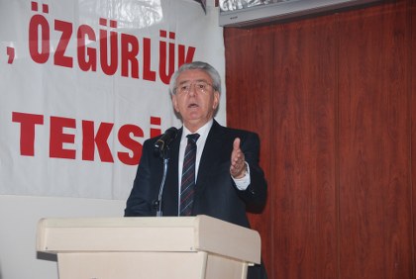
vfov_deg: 13.1
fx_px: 1216
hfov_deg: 19.4
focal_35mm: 105
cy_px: 140
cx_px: 208
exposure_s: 1/60
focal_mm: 70
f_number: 5
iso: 200
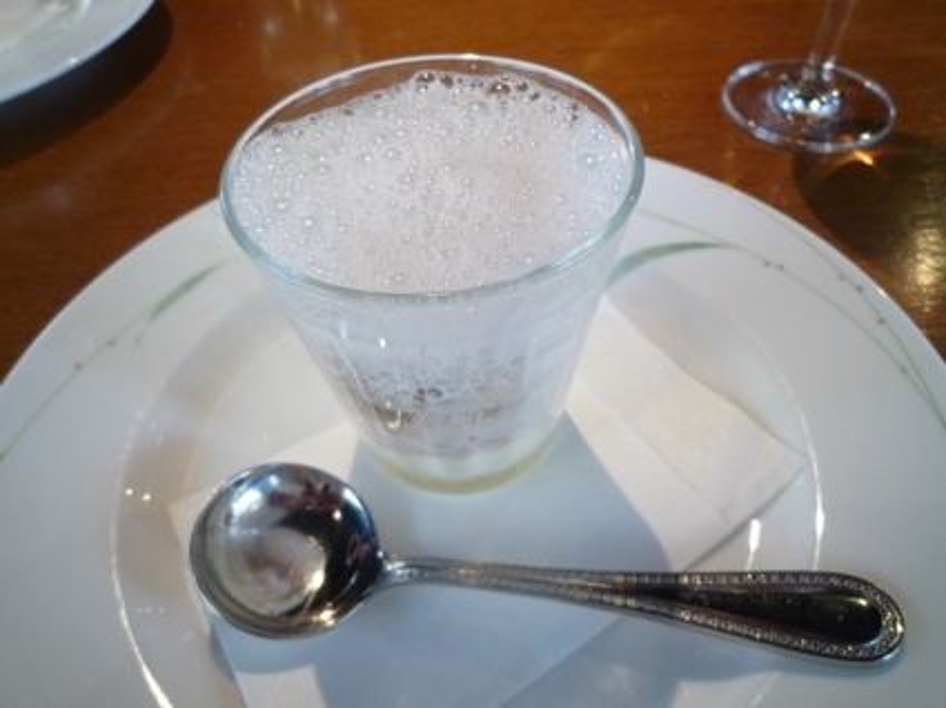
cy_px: 354
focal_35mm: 25
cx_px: 473
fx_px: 683
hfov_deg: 69.4
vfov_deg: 54.8
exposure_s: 1/30
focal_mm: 4.4
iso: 400
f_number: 2.8
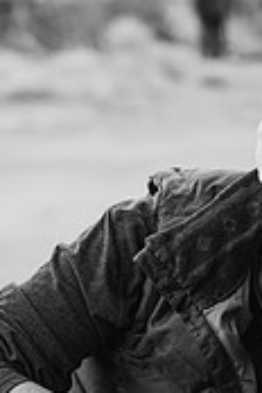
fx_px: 1976
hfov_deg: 7.6
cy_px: 506
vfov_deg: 11.1
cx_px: 215
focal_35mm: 181
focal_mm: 70
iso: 250
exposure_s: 1/125
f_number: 2.8
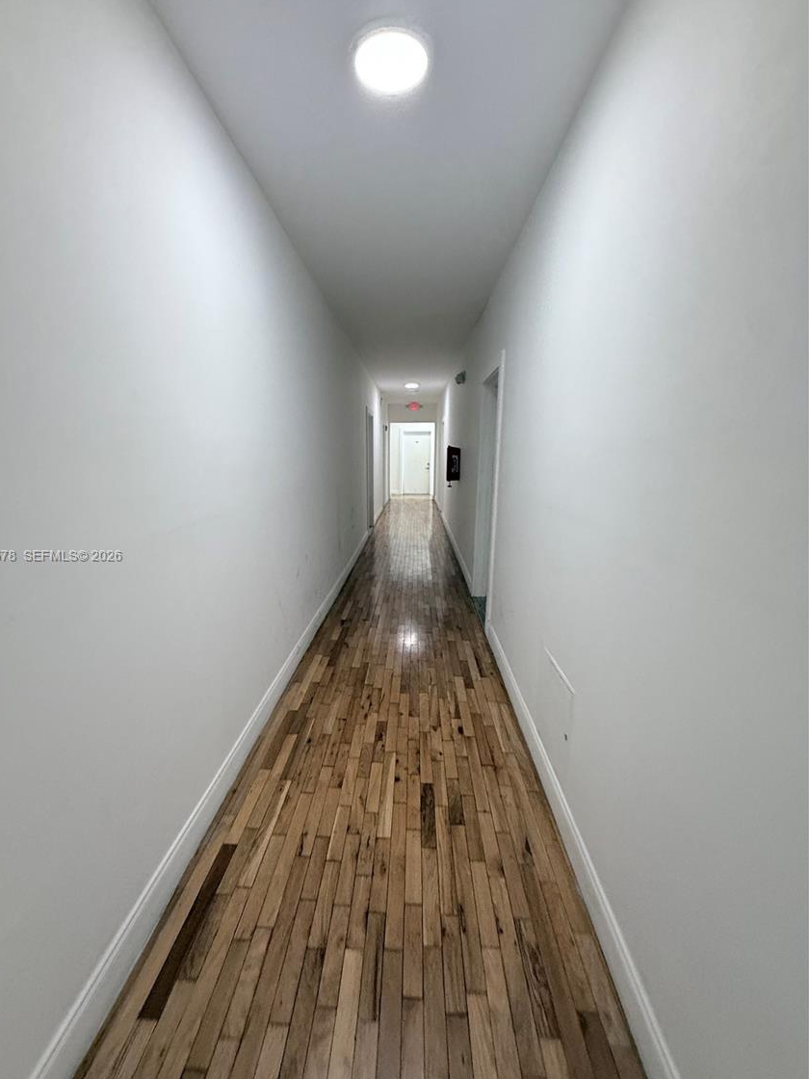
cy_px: 557
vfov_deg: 98.1
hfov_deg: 81.6
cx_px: 377
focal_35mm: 15
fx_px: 467
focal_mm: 2.22
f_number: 2.2
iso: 320
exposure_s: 1/99
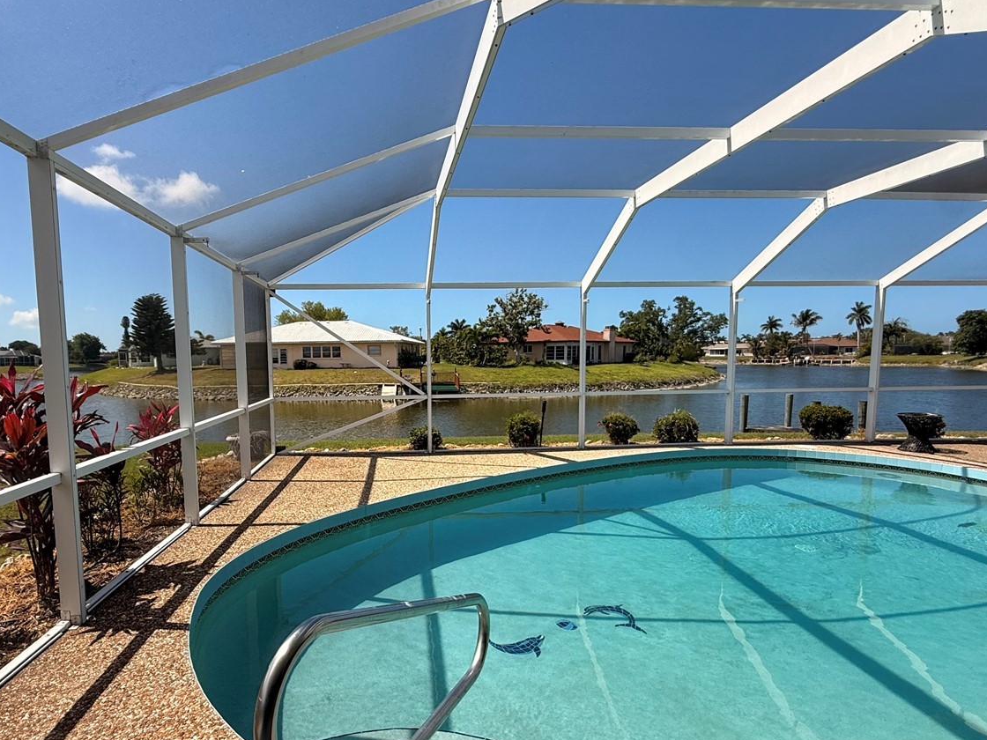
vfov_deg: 65.8
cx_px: 428
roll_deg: +0.2
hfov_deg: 81.3
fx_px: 570
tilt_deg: -5.1
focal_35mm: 20
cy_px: 413
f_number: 2.2
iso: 50
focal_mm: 2.22
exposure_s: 1/1497
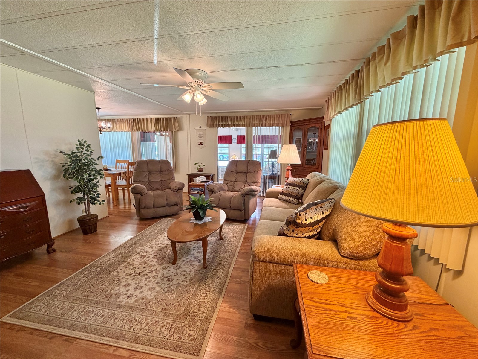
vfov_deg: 85.7
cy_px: 180
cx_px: 239
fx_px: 193
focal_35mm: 14
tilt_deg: -9.7
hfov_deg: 102.1
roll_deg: -0.8
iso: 160
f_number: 2.2
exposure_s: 1/60
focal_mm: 2.22
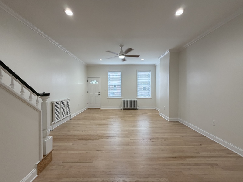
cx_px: 122
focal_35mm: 14
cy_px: 91
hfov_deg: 102.1
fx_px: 98
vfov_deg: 85.7
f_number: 2.2
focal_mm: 2.22
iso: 250
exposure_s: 1/120
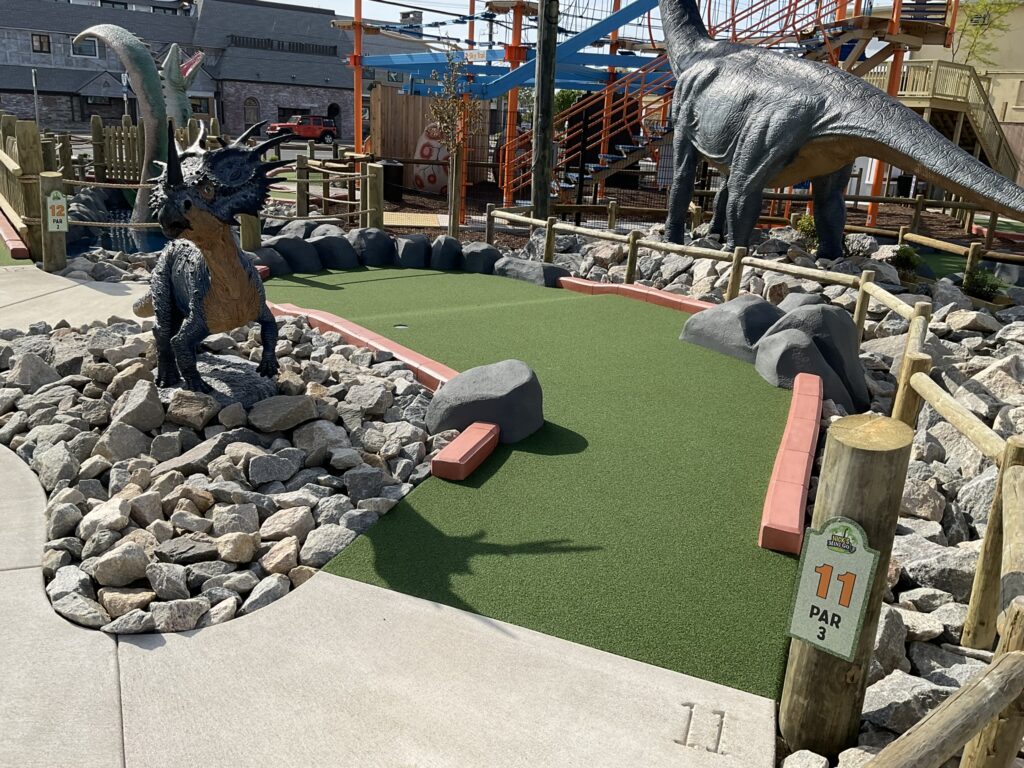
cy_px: 384
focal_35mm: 29
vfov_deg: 48.2
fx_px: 858
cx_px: 512
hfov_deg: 61.7
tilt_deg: -16.1
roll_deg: -3.1
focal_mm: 3
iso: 16
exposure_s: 1/1786
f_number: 1.8
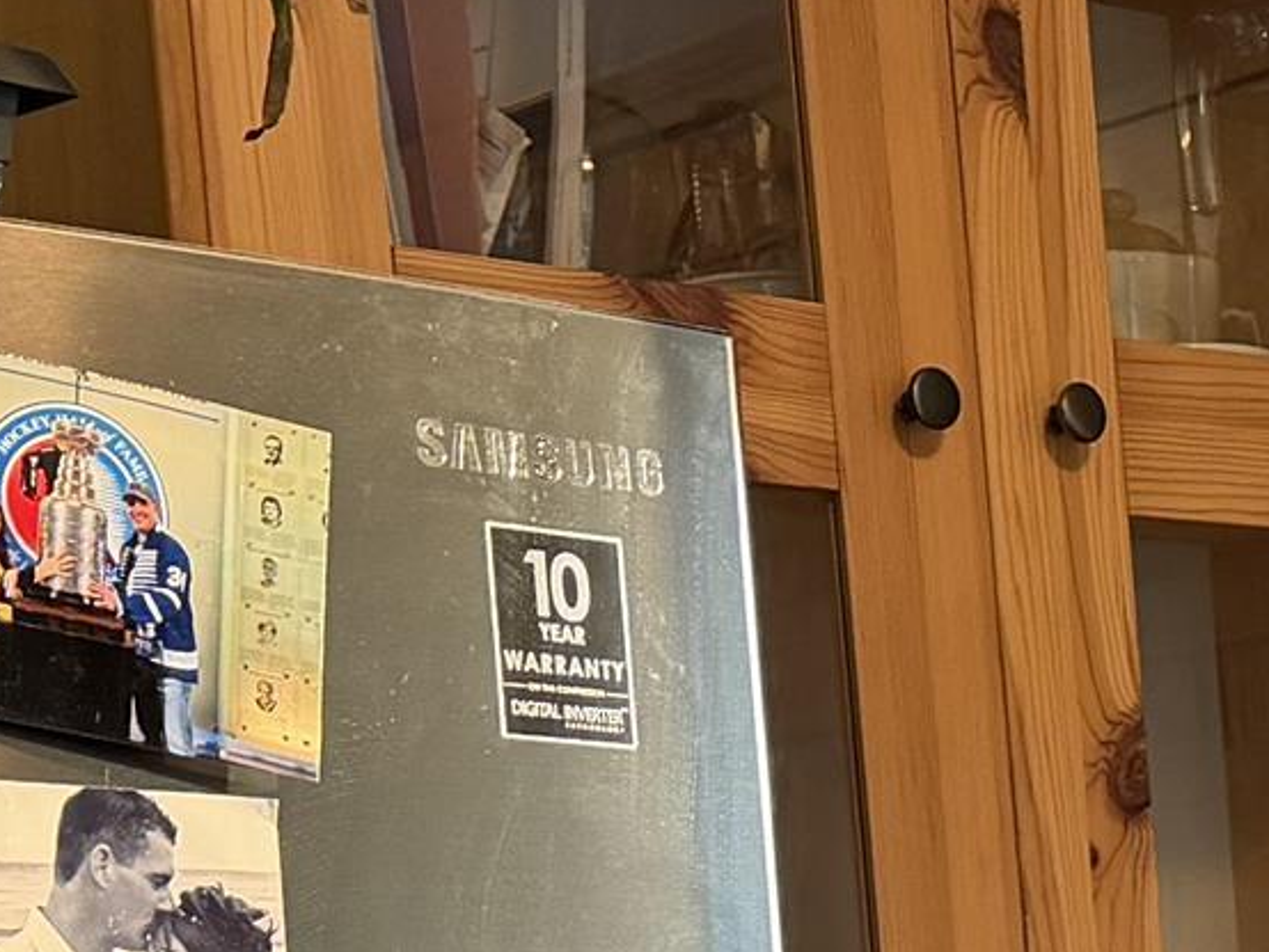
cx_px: 1635
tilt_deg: -2.4
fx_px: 4878
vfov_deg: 10.6
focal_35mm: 133
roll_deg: +3.9
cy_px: 1584
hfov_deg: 14.2
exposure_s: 1/68
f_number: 1.78
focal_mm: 6.76
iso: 200
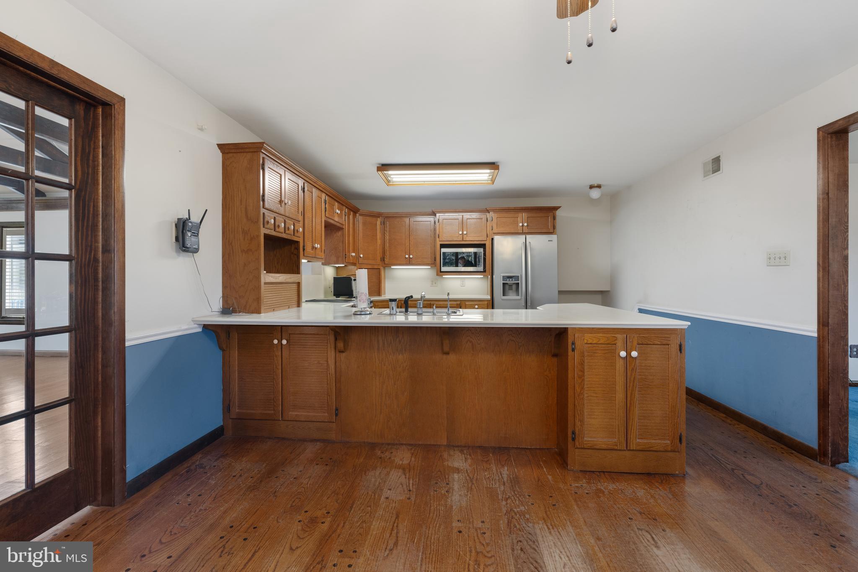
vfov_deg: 73.7
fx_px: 381
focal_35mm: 16
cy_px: 286
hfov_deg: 96.7
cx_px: 429
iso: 400
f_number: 8
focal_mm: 16
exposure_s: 1/5
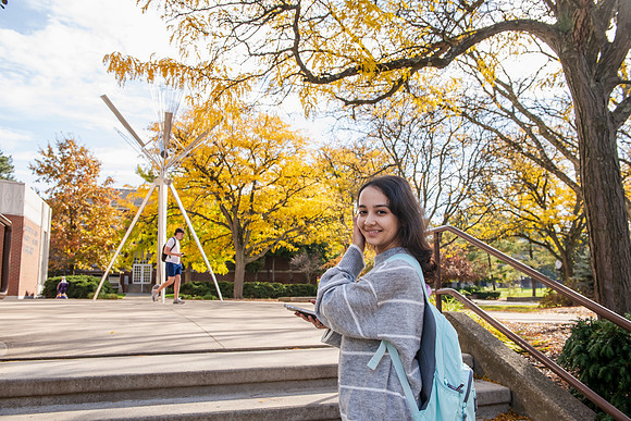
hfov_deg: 58.7
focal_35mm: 32
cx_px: 316
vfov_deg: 41.1
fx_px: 561
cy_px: 210
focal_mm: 32
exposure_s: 1/250
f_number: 6.3
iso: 320
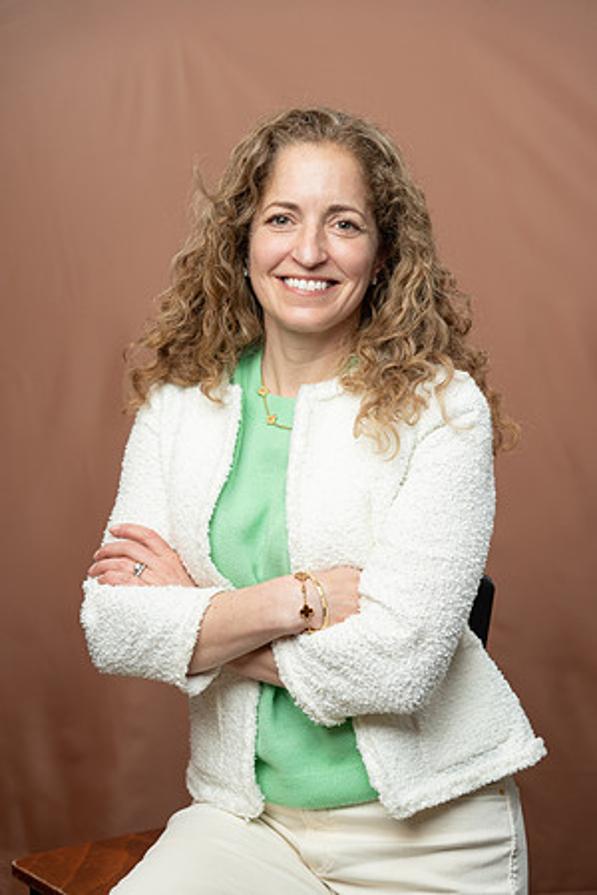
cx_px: 298
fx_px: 1841
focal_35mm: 74
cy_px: 448
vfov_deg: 27.3
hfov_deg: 18.4
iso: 320
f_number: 4
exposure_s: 1/160
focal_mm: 74
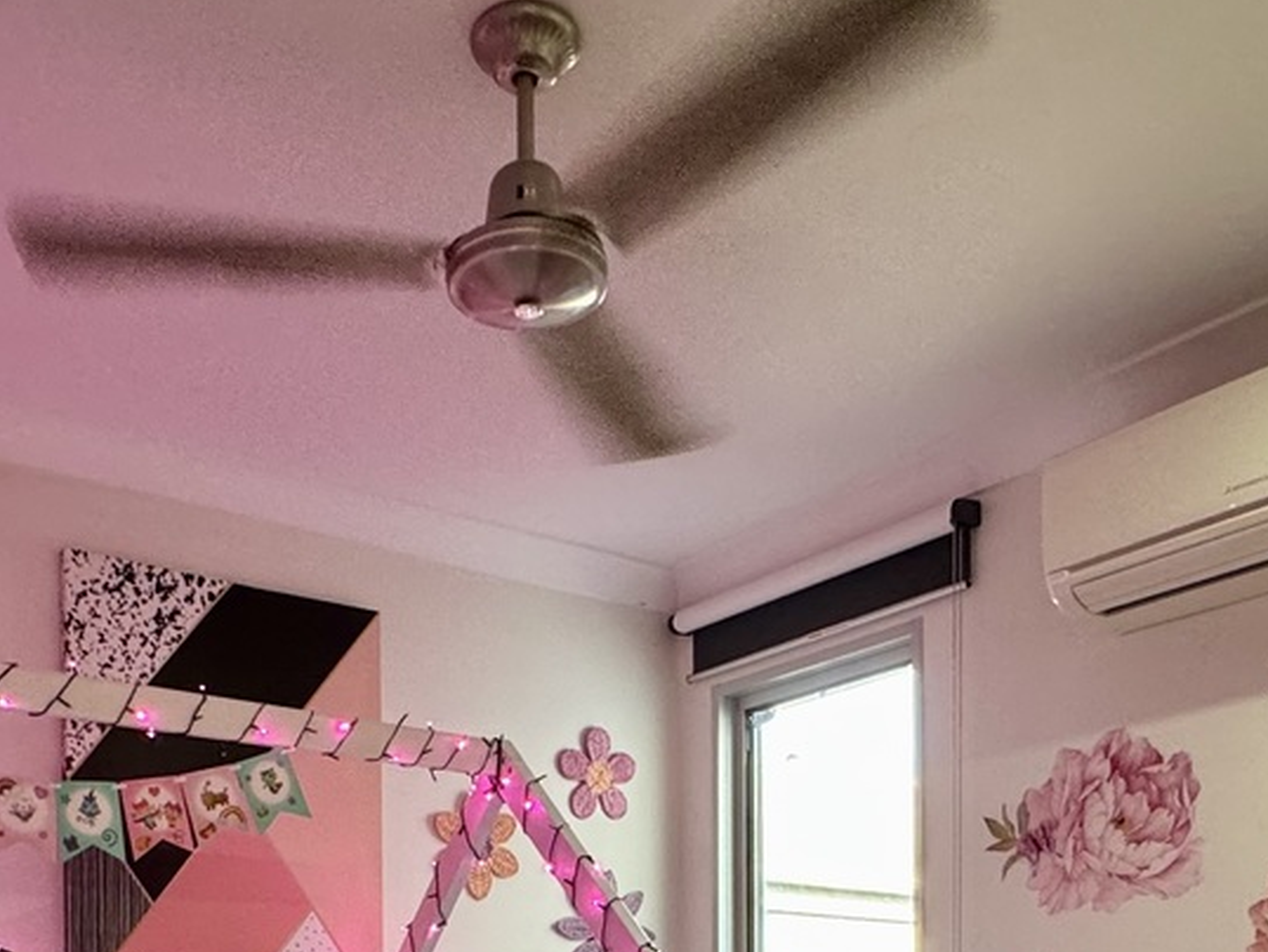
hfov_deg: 47.6
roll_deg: +0.5
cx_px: 521
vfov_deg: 31.6
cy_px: 1104
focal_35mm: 39
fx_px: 1429
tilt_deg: -1.3
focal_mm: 2.22
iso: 250
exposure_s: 1/55
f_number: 2.2
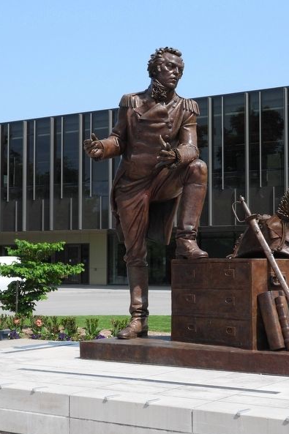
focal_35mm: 66
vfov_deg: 30.5
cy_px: 219
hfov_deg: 20.6
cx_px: 114
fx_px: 795
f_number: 3.2
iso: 100
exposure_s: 1/1000
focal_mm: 8.5
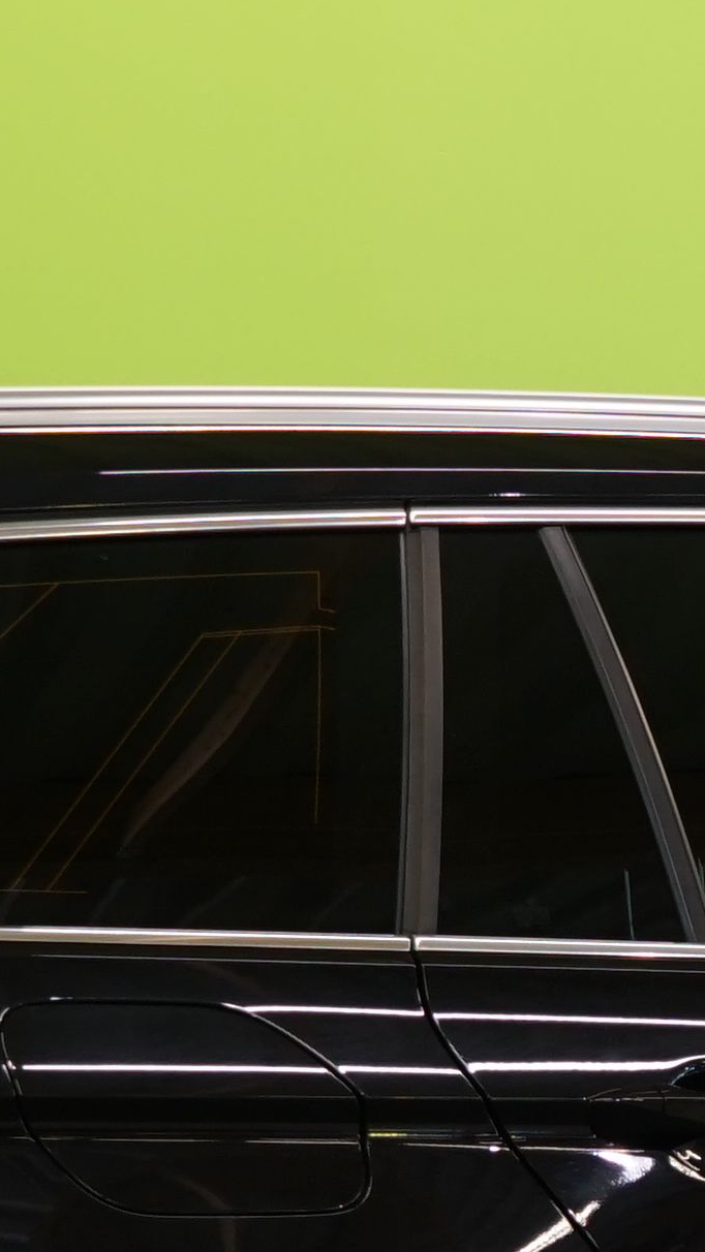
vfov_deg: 12.9
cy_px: 1126
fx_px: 5515
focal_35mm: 166
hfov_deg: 7.3
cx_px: 861
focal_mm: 32
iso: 400
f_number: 5.6
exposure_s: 1/30
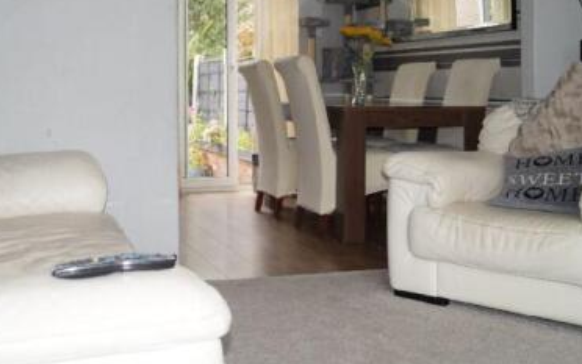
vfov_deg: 18.5
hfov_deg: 29.3
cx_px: 252
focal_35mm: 70
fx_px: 1111
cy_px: 80
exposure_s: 1/160
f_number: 4.5
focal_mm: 26
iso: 500
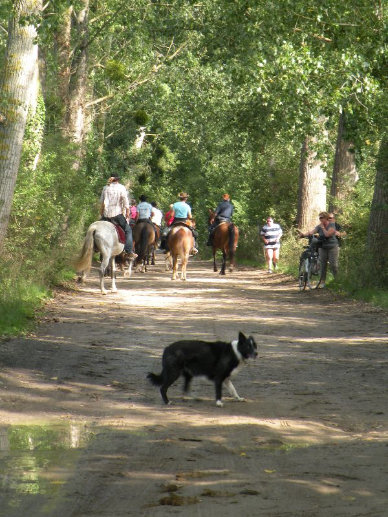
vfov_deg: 15.3
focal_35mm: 129
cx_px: 194
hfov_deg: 11.5
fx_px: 1928
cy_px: 258
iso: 100
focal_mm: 22.9
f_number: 7.1
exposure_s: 1/36.3
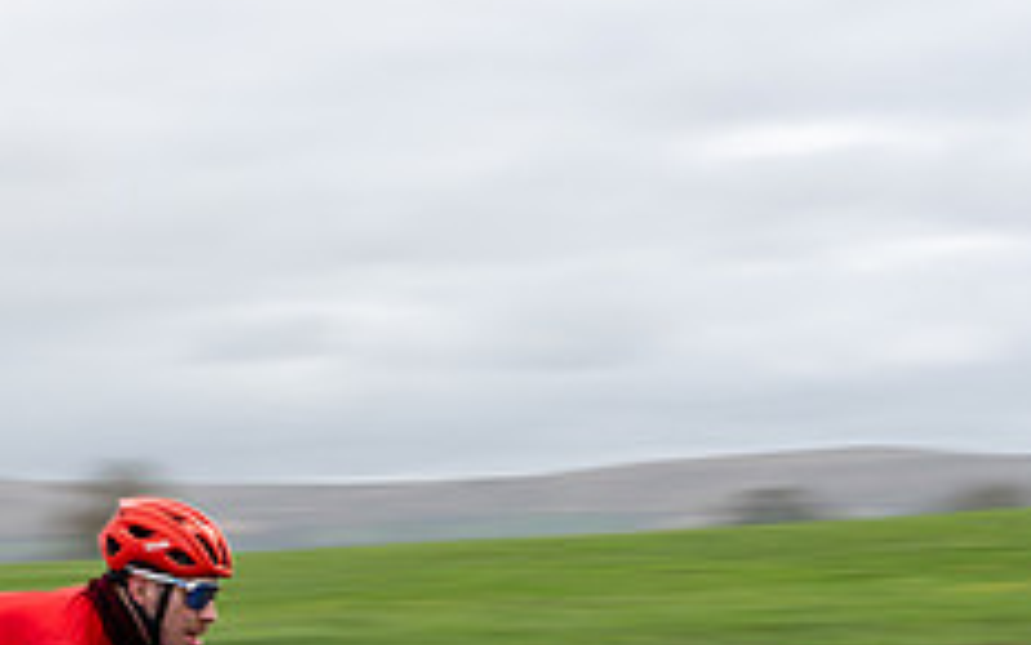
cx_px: 76
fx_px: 3372
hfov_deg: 17.1
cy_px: 612
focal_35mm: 120
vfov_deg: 10.8
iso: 100
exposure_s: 1/60
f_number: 11
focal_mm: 47
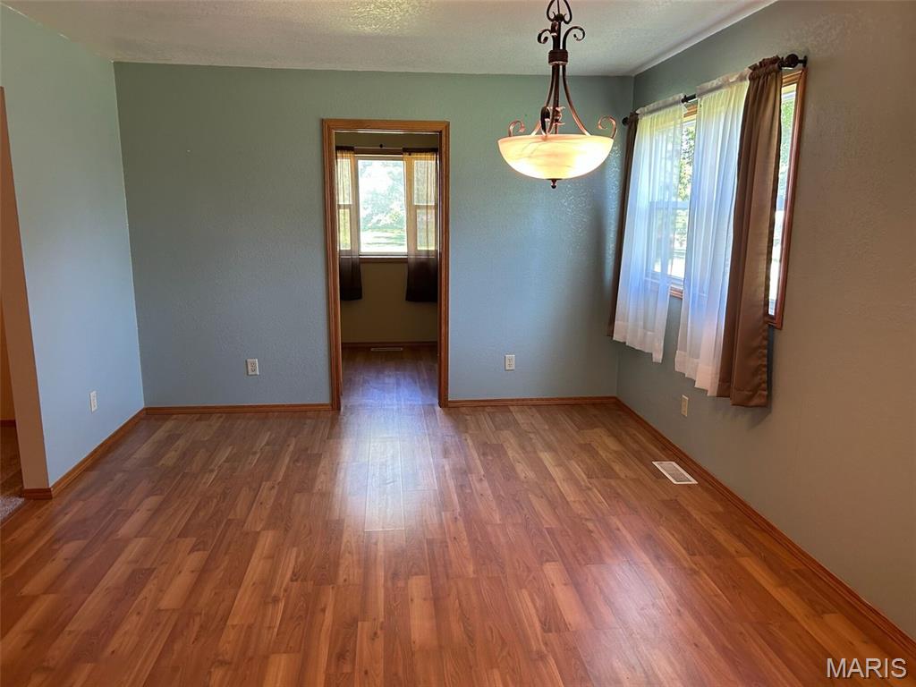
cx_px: 458
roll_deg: +0.8
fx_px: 688
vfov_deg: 53.1
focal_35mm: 26
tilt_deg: -11.6
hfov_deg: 67.3
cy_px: 344
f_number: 1.5
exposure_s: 1/60
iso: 125
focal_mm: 5.7
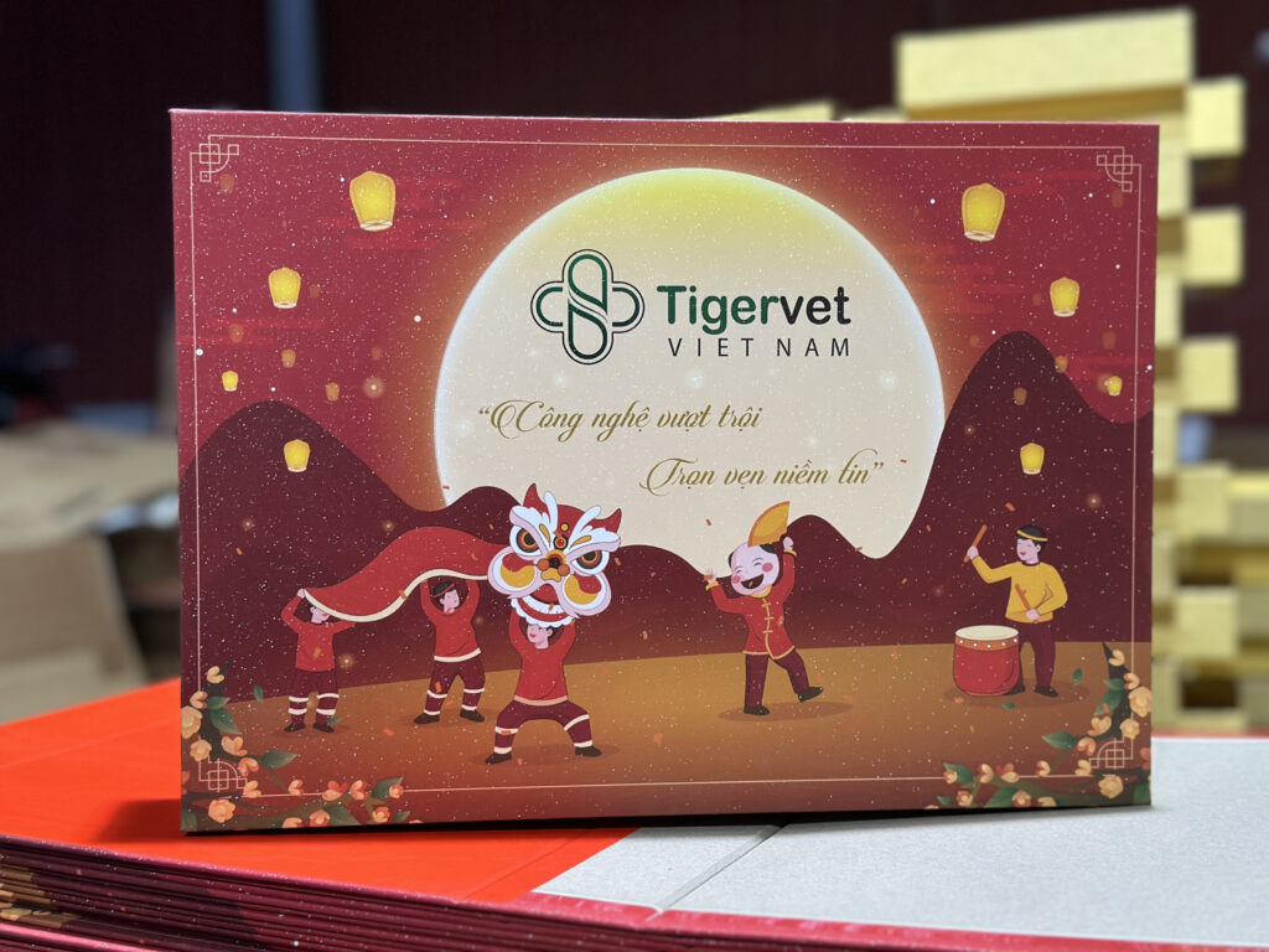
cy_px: 476
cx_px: 634
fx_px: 1760
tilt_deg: -2.9
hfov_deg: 39.7
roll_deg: +1.4
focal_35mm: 48
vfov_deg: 30.3
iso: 200
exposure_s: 1/50
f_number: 1.78
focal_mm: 6.86
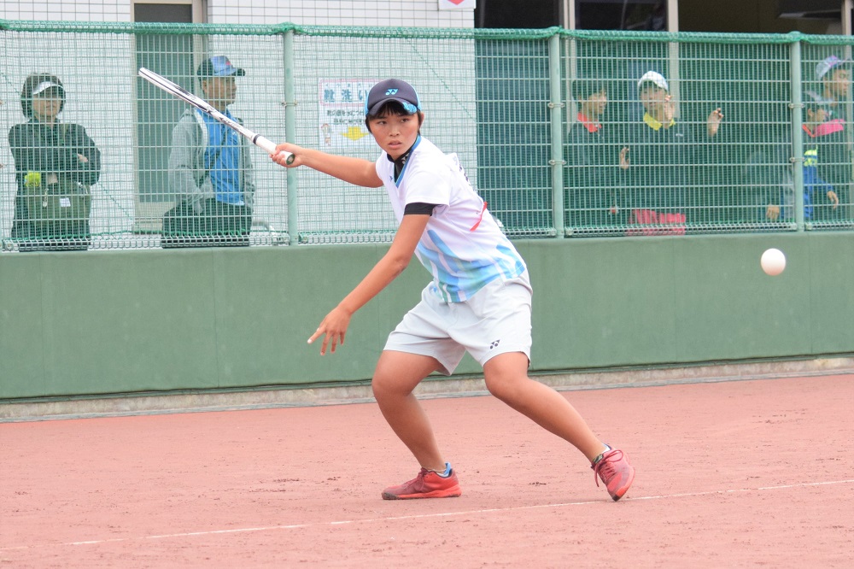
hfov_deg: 18.9
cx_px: 427
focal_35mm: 108
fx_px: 2561
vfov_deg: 12.7
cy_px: 284
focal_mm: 72
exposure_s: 1/1600
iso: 1250
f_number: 4.5
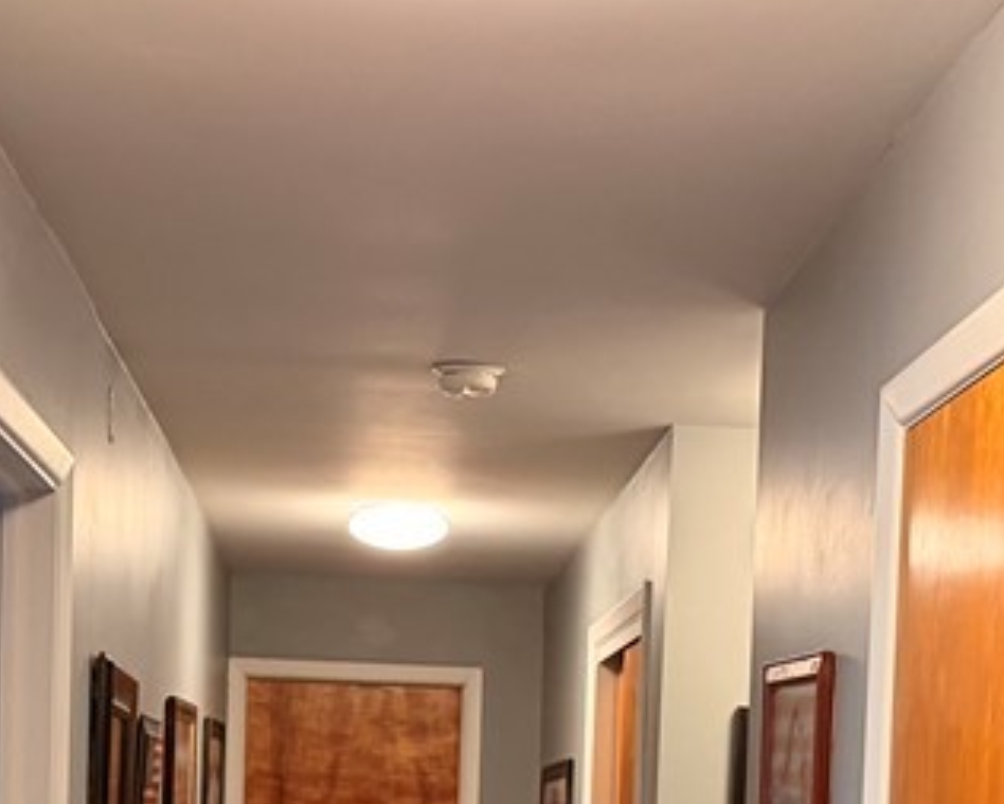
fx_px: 2259
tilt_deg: -0.2
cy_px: 906
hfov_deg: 25.1
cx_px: 502
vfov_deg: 19.3
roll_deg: -0.3
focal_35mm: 76
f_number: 1.78
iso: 500
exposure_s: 1/60
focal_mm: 6.76
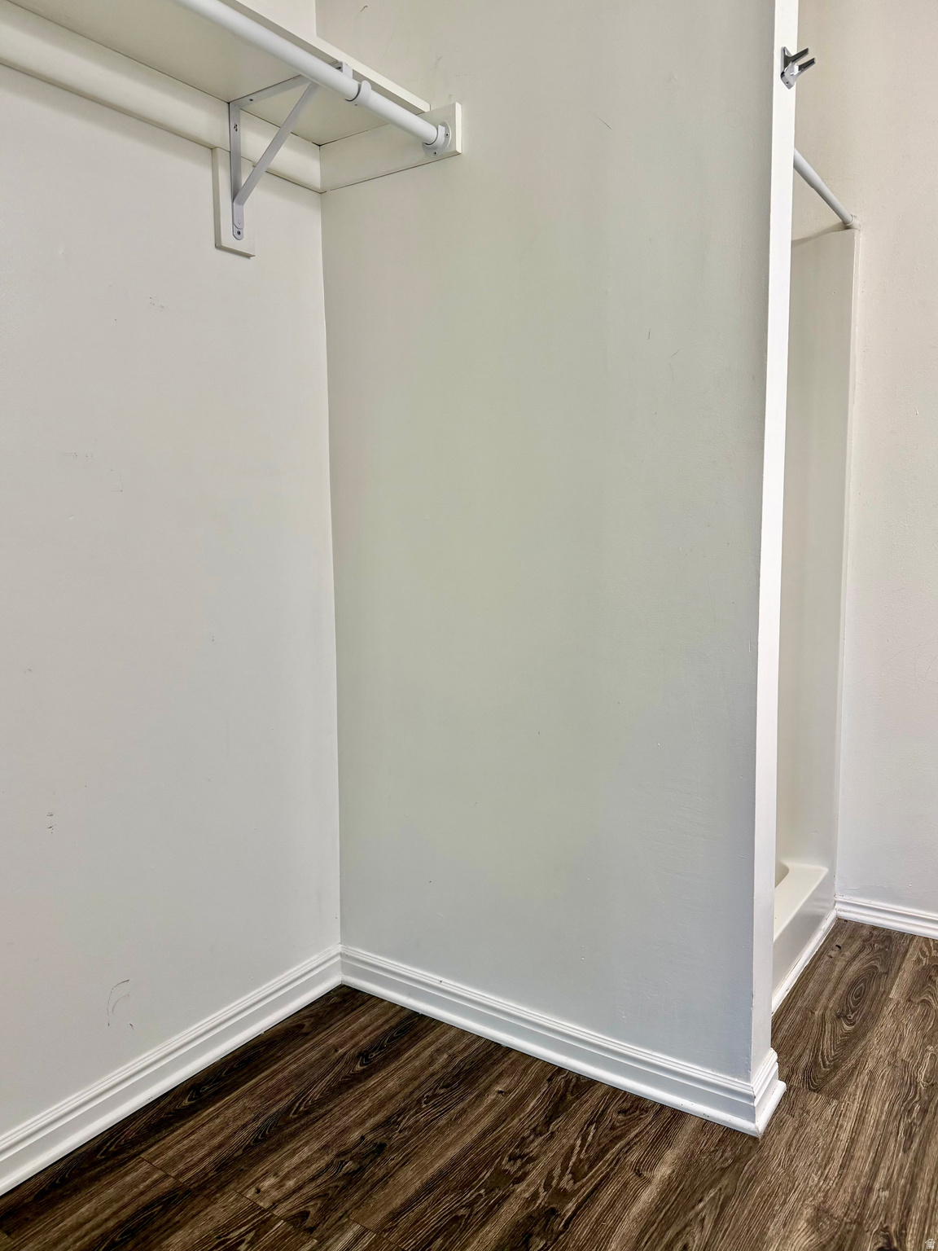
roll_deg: +2.0
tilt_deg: -6.5
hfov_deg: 56.8
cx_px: 469
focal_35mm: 24
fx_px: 867
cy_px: 626
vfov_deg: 71.6
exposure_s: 1/120
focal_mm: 6.76
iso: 200
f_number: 1.78
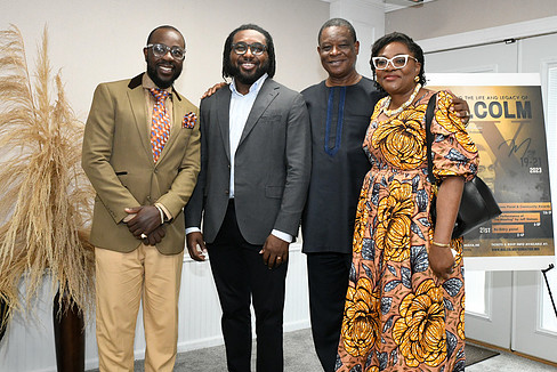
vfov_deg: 35.1
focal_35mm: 38
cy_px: 175
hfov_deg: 50.7
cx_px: 285
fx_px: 588
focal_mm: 32
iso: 6400
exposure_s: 1/80
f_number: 11
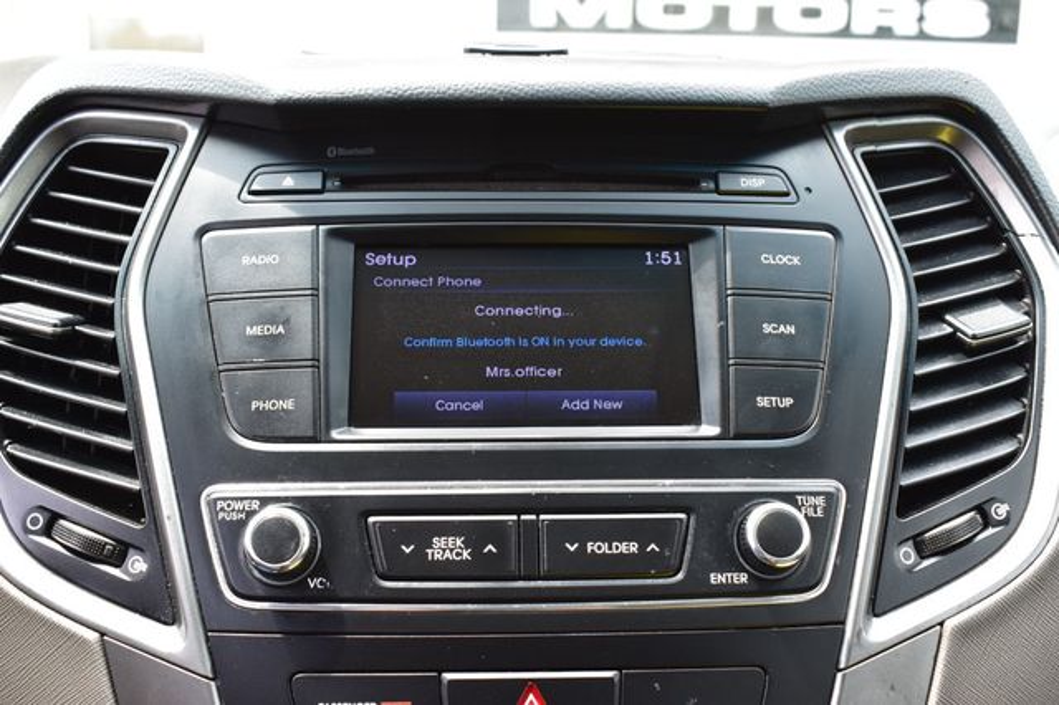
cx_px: 530
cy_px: 352
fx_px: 1103
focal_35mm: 38
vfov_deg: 35.5
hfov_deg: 51.3
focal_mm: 25
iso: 400
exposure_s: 1/60
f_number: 8
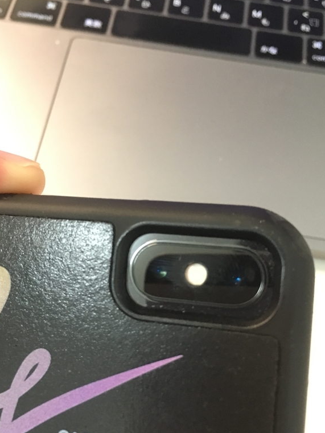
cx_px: 139
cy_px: 238
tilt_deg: -63.6
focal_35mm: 39
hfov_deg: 36.8
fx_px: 488
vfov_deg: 47.8
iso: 250
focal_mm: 4.15
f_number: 2.2
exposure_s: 1/15
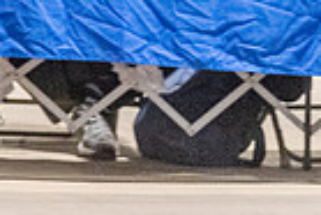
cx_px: -342
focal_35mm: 608
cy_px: -69
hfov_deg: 3.4
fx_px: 5427
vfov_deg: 2.3
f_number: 3.2
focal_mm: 125
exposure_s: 1/400
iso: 6400
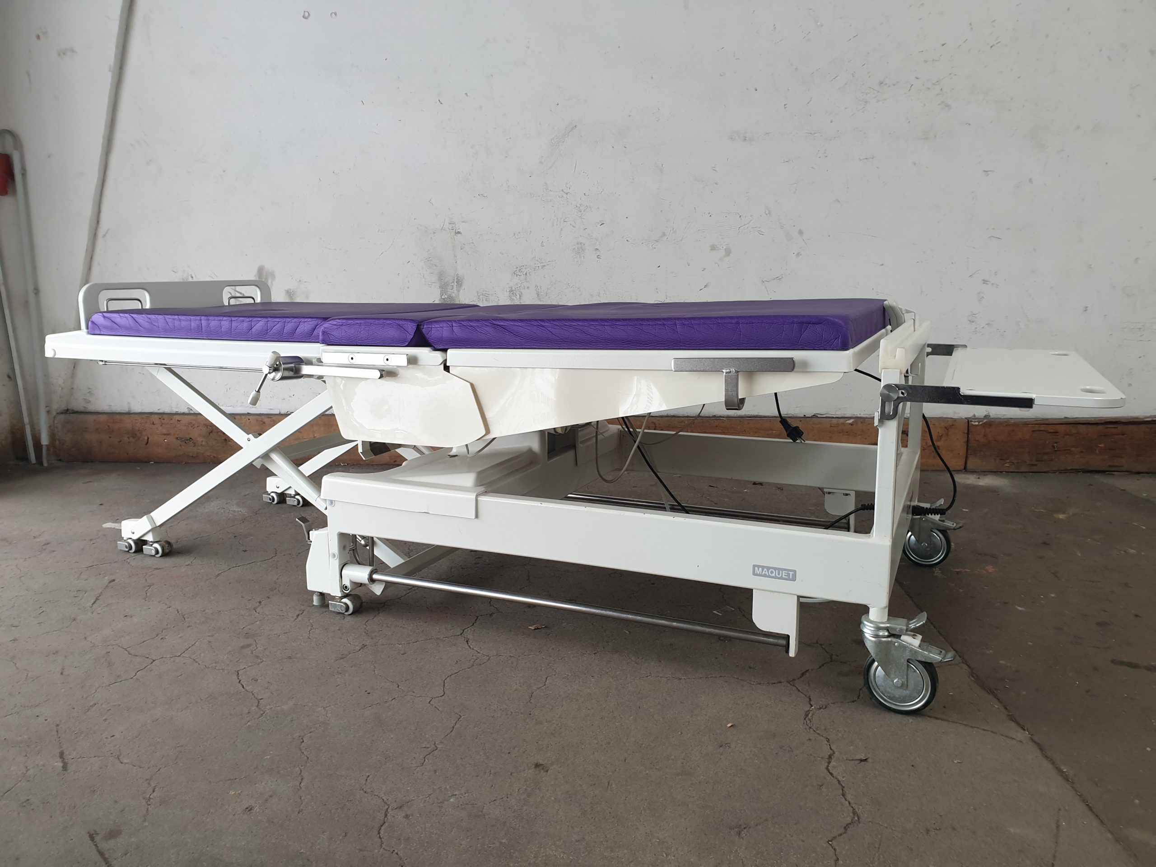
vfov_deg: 53.1
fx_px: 868
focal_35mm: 26
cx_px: 578
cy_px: 434
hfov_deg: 67.3
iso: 125
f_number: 2.4
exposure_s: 1/50
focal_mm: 4.3
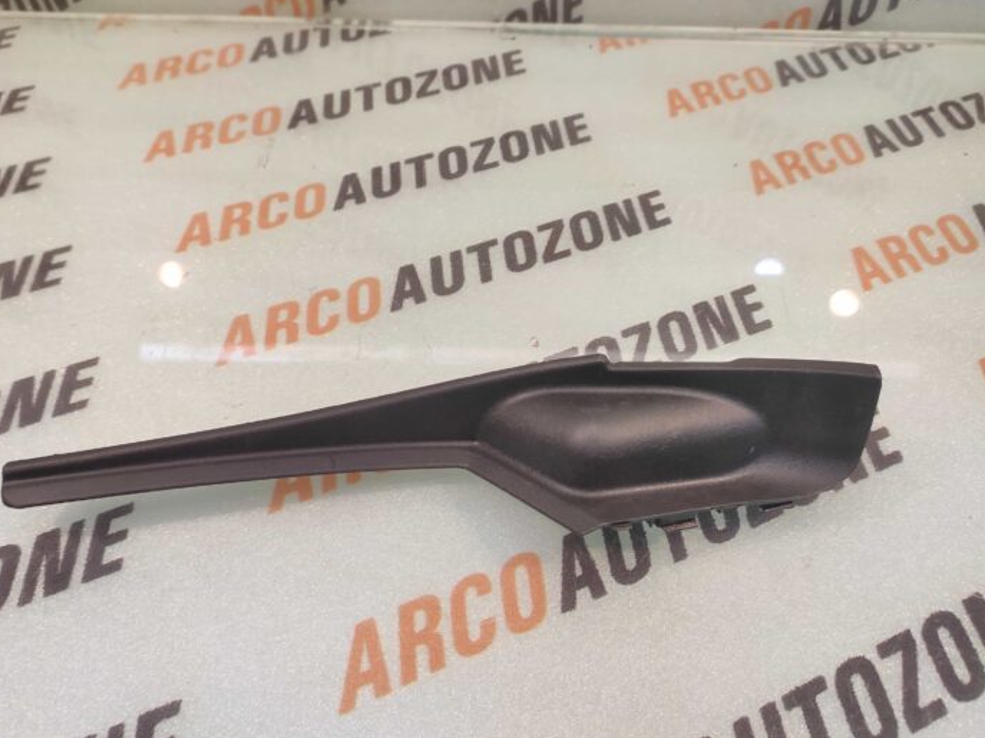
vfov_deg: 68.6
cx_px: 446
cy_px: 386
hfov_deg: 84.4
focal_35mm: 19
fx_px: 541
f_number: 1.79
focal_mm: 4.74
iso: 192
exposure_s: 1/33
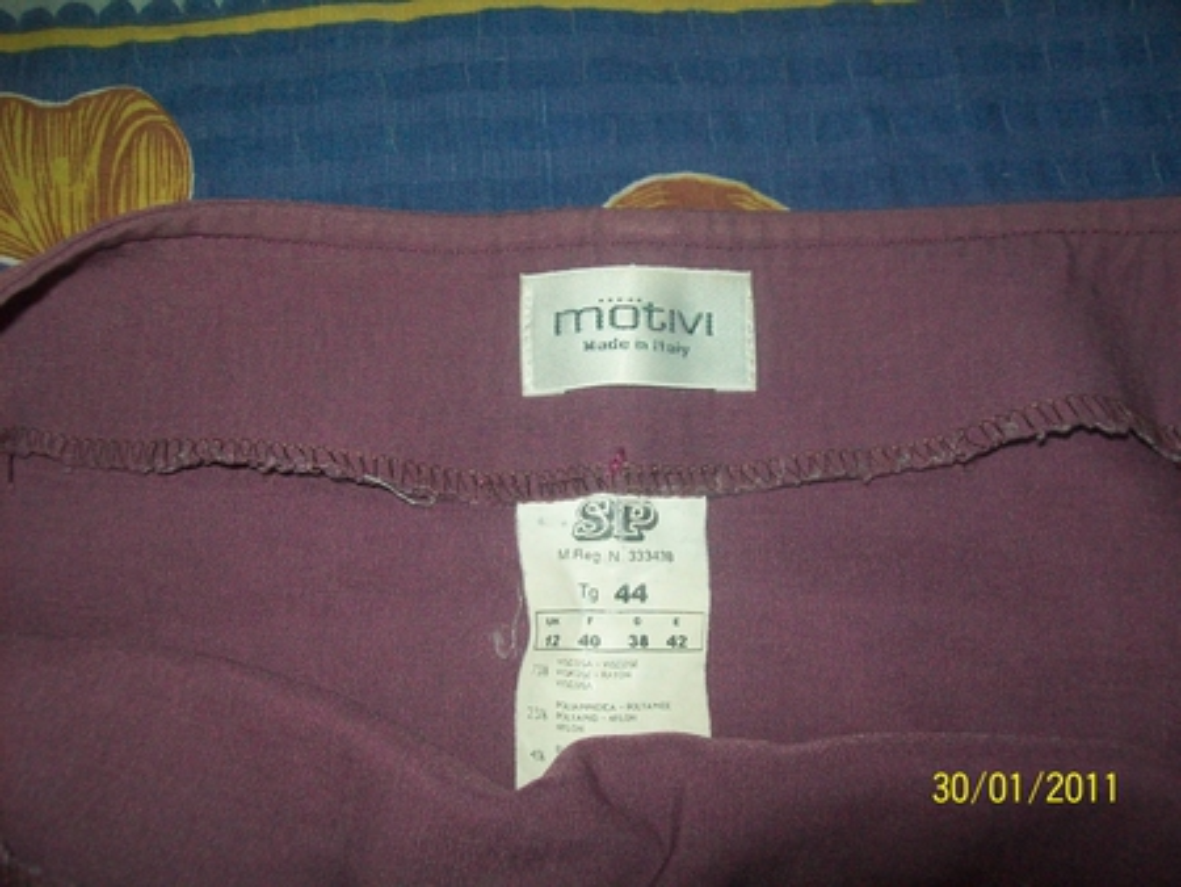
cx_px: 590
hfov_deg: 51.3
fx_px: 1229
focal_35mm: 36
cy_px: 444
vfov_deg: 39.7
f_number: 2.7
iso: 160
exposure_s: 1/60
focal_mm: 6
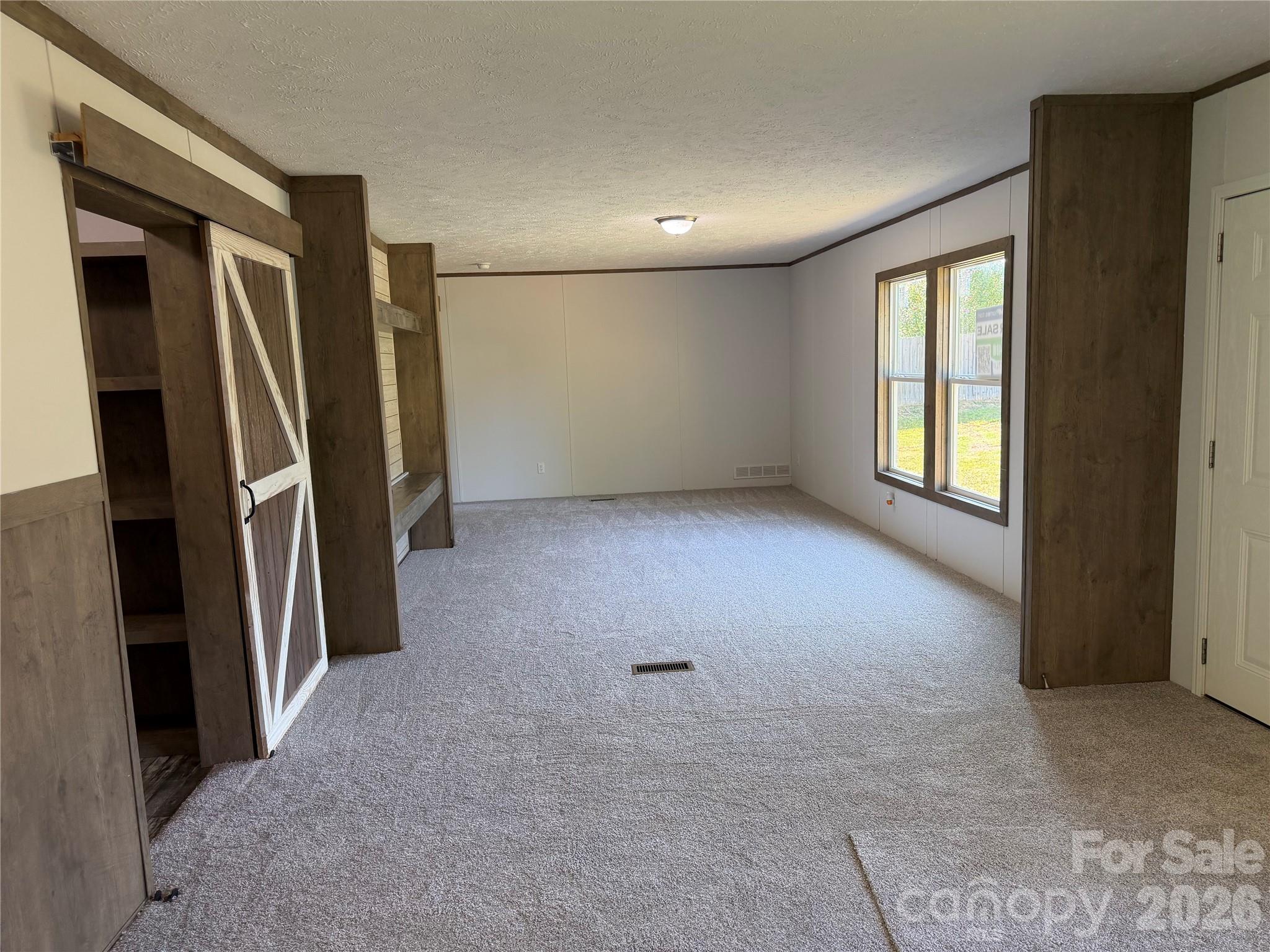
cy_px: 476
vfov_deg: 56.8
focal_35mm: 24
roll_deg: +2.9
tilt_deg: -8.0
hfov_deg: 71.6
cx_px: 635
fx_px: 881
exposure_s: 1/128
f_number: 1.78
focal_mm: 6.76
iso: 200
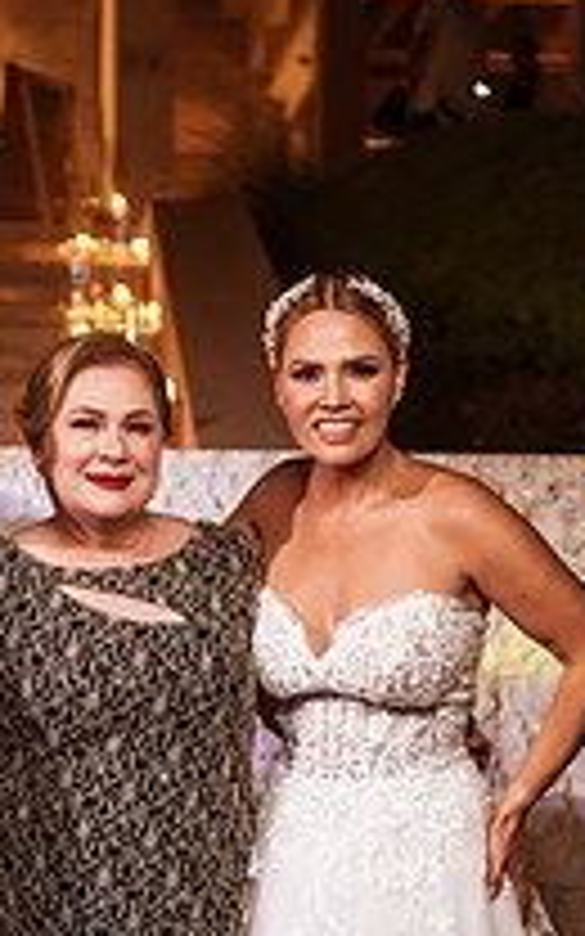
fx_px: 1964
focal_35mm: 77
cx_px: 169
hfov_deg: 16.9
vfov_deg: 26.1
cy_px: 810
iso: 1250
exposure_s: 1/160
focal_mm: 35
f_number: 1.8
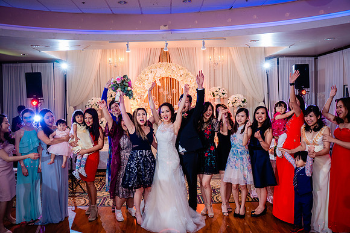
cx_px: 175
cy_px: 116
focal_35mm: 28
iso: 1000
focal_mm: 28
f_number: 3.5
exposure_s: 1/160
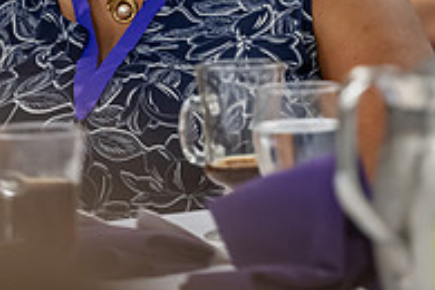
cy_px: -61
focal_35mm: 475
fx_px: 5739
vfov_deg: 2.9
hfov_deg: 4.3
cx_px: 96
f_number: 2.8
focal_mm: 160
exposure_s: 1/200
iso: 1600
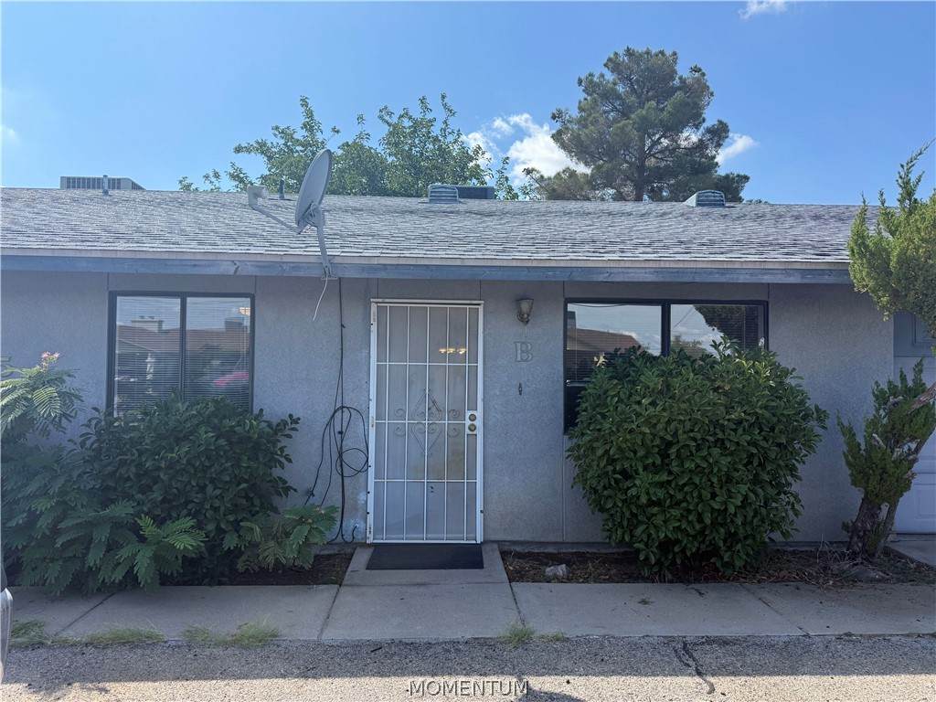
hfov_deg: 71.6
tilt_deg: +2.3
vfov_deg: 56.8
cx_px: 468
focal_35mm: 24
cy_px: 351
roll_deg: -0.4
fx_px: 649
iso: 100
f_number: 1.78
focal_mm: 6.76
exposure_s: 1/3279
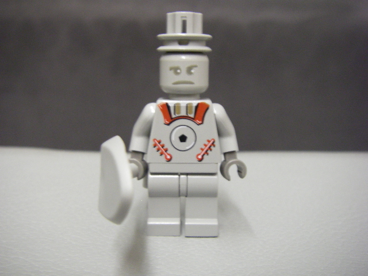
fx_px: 404
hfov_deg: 49.0
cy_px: 138
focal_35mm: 38
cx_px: 184
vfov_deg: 37.7
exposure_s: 1/4
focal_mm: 6.3
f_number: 3.3
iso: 250
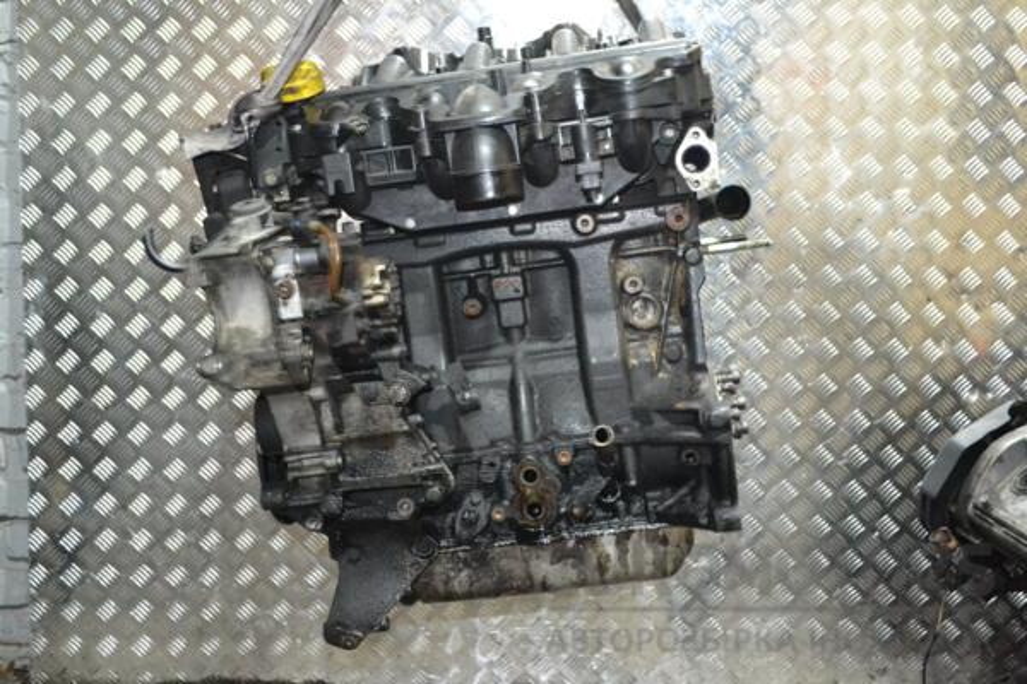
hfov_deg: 49.6
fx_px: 1112
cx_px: 514
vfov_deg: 34.2
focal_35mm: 39
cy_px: 342
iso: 3200
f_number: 4.2
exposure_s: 1/60
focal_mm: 26
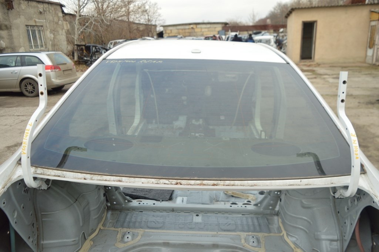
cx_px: 190
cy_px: 126
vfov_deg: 47.9
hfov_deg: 67.4
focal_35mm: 27
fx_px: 284
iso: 400
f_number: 3.5
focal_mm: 18
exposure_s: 1/640
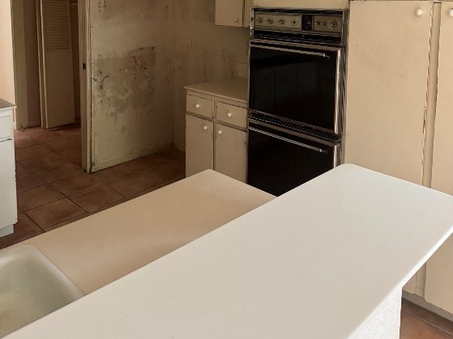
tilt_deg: -3.3
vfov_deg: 40.4
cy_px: 49
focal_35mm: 33
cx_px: 220
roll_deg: -0.2
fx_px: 432
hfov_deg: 55.4
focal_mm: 6.76
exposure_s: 1/60
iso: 400
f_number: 1.78
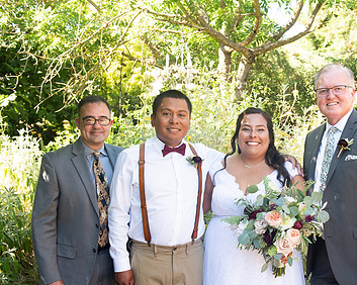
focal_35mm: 54
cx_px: 227
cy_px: 188
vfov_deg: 27.9
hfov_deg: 34.6
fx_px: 570
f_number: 4.5
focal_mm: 35
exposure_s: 1/250
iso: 640
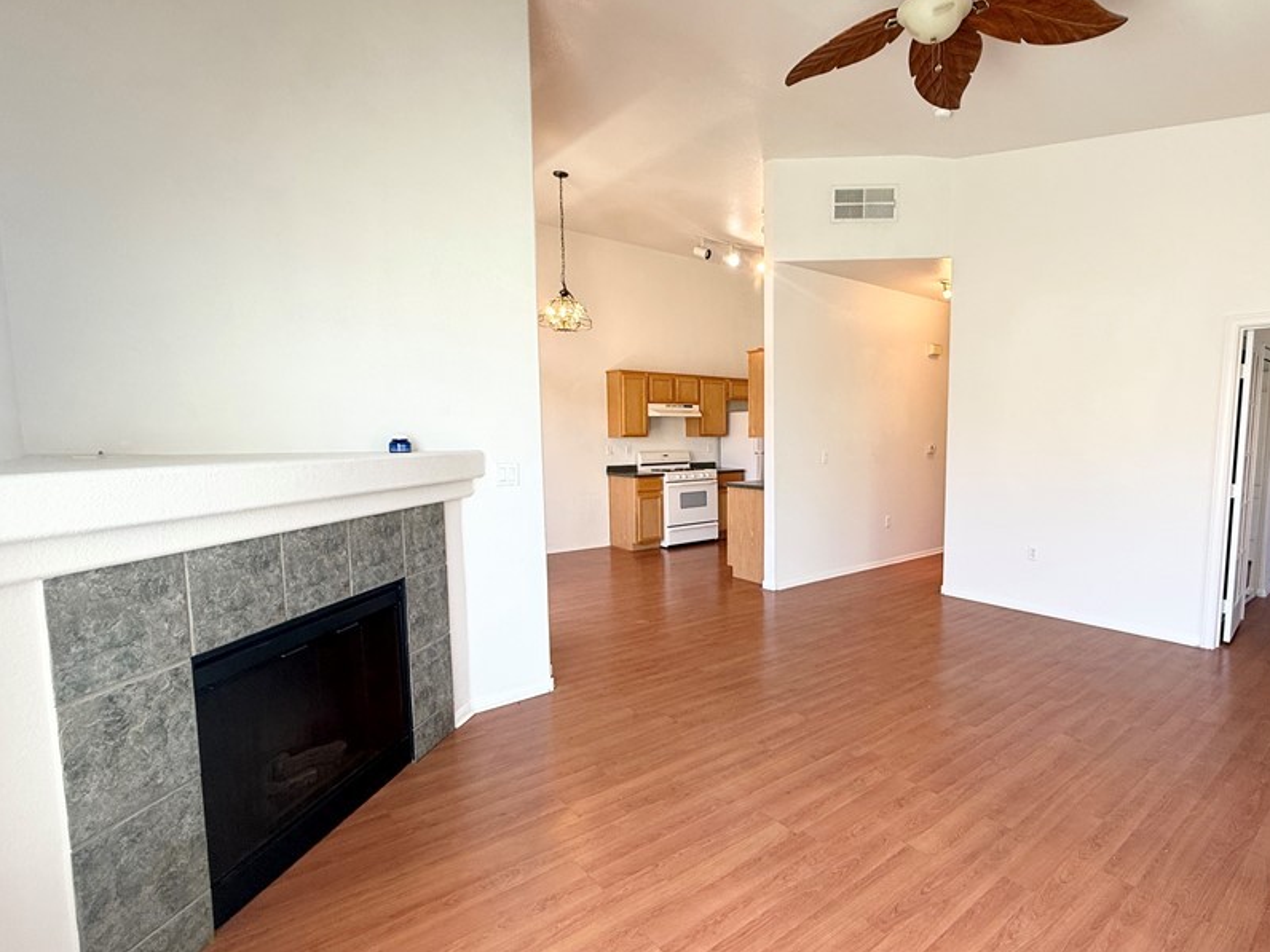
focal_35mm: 18
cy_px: 494
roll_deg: +0.1
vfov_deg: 71.6
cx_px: 777
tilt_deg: -5.1
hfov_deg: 86.4
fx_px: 660
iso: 125
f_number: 2.2
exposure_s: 1/120
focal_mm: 2.22
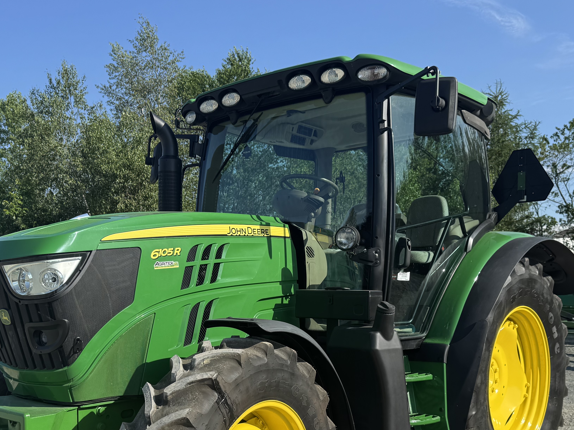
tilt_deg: -3.8
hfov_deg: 44.8
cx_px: 266
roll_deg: +1.2
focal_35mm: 42
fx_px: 696
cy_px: 318
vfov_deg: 33.7
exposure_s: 1/3413
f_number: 1.78
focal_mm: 6.76
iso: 80
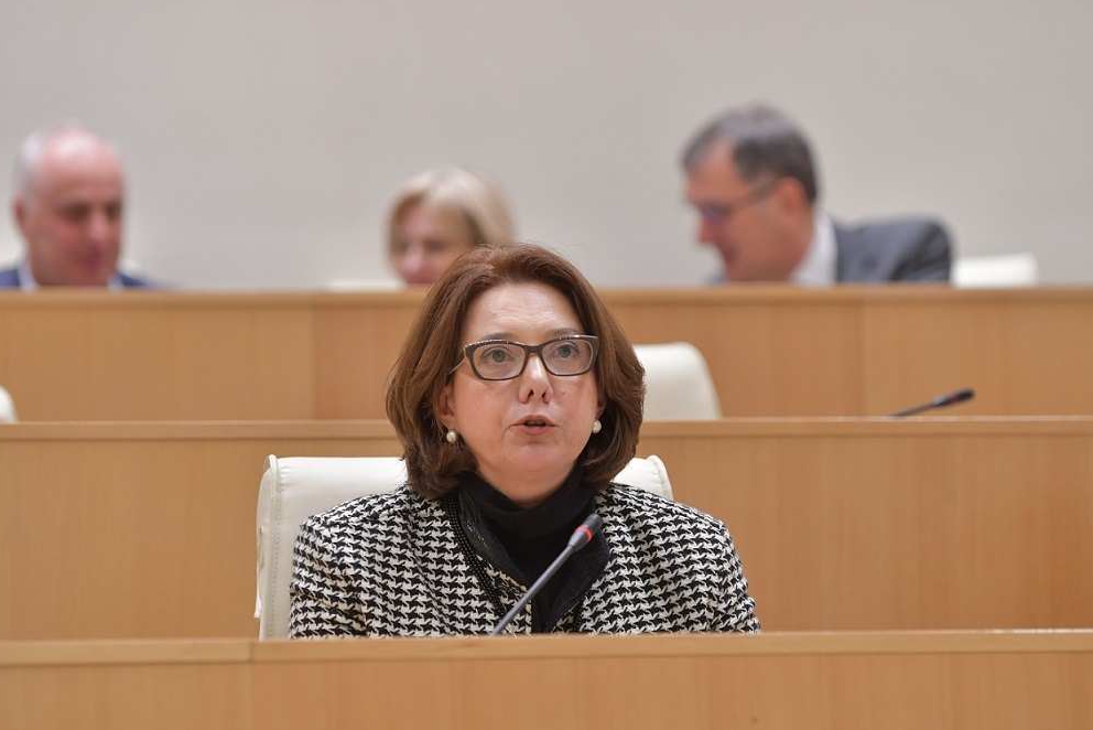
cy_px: 364
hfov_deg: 10.8
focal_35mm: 190
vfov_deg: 7.3
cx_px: 543
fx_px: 5755
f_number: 2.8
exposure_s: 1/125
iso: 1250
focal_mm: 125
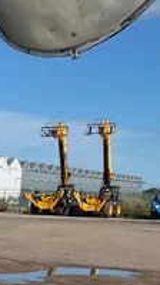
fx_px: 787
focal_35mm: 104
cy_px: 348
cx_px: -206
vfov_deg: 19.3
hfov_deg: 10.3
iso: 50
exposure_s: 1/5319
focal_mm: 5.1
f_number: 1.6
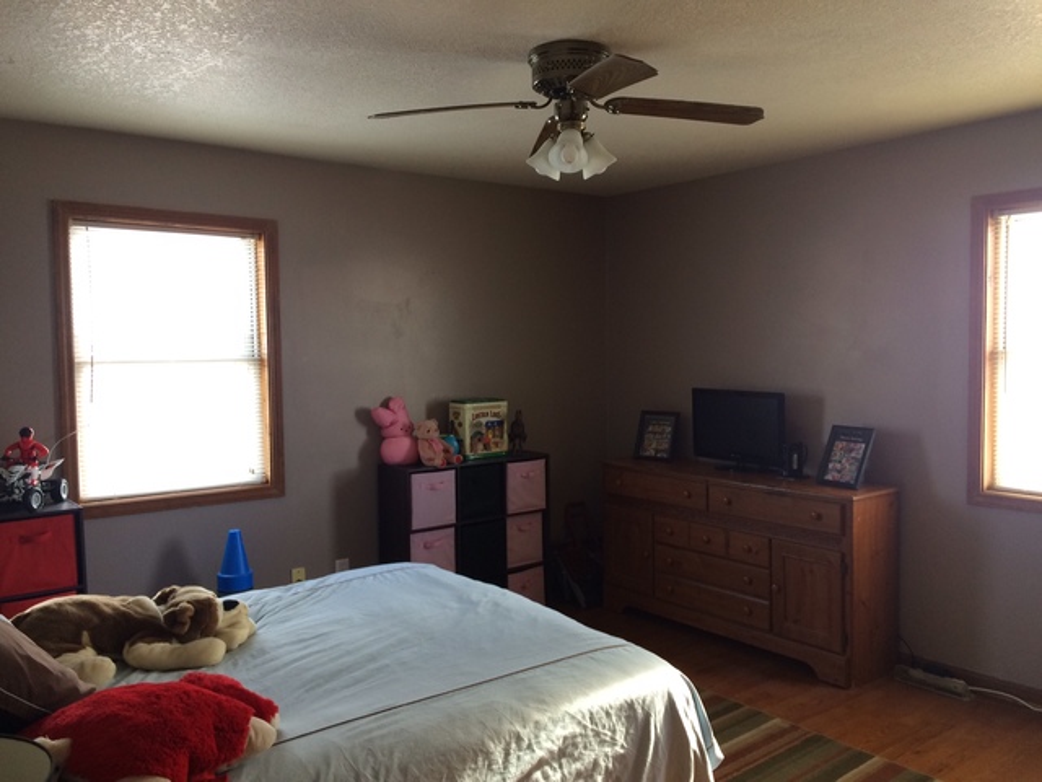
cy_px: 391
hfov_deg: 61.7
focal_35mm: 29
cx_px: 521
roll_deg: -0.5
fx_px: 873
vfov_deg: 48.2
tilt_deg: -2.8
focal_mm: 4.15
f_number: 2.2
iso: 40
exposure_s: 1/30
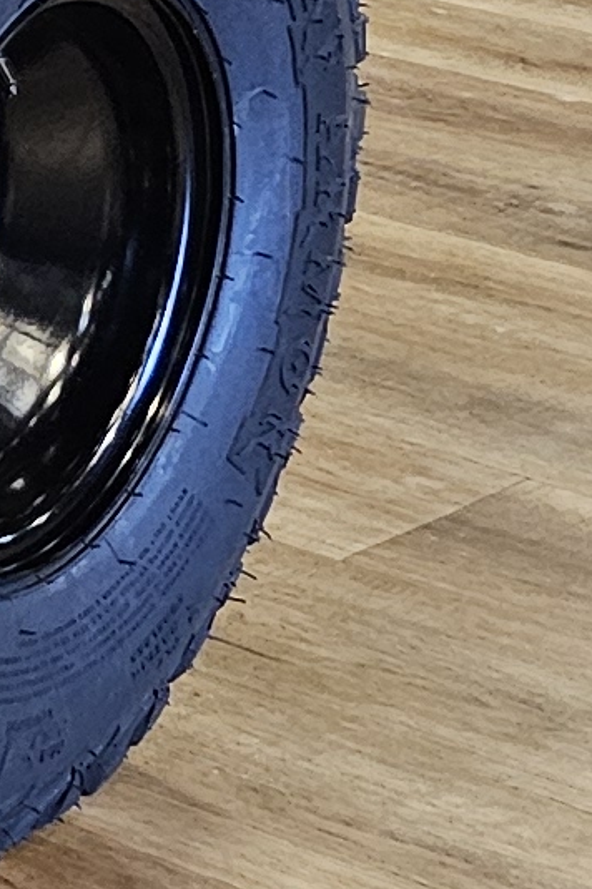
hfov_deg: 5.9
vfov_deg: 11.2
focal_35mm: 179
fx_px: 4421
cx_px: -2095
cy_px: -297
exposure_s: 1/120
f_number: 1.7
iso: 1000
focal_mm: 6.3
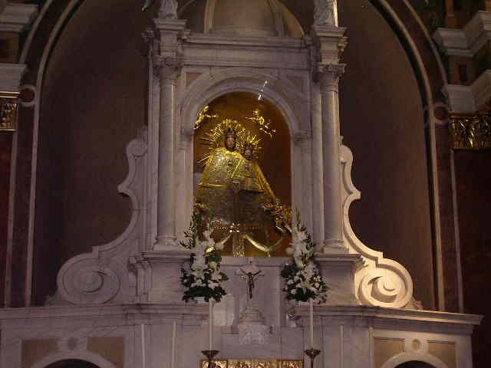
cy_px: 184
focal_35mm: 76
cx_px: 246
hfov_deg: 25.7
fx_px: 1078
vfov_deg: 19.4
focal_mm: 11.5
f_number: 3.8
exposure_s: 1/80
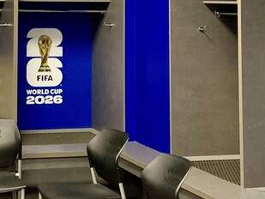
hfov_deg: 18.9
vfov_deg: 14.3
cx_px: -7
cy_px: -27
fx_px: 773
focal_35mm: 101
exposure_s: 1/40
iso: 400
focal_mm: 4.25
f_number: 1.8
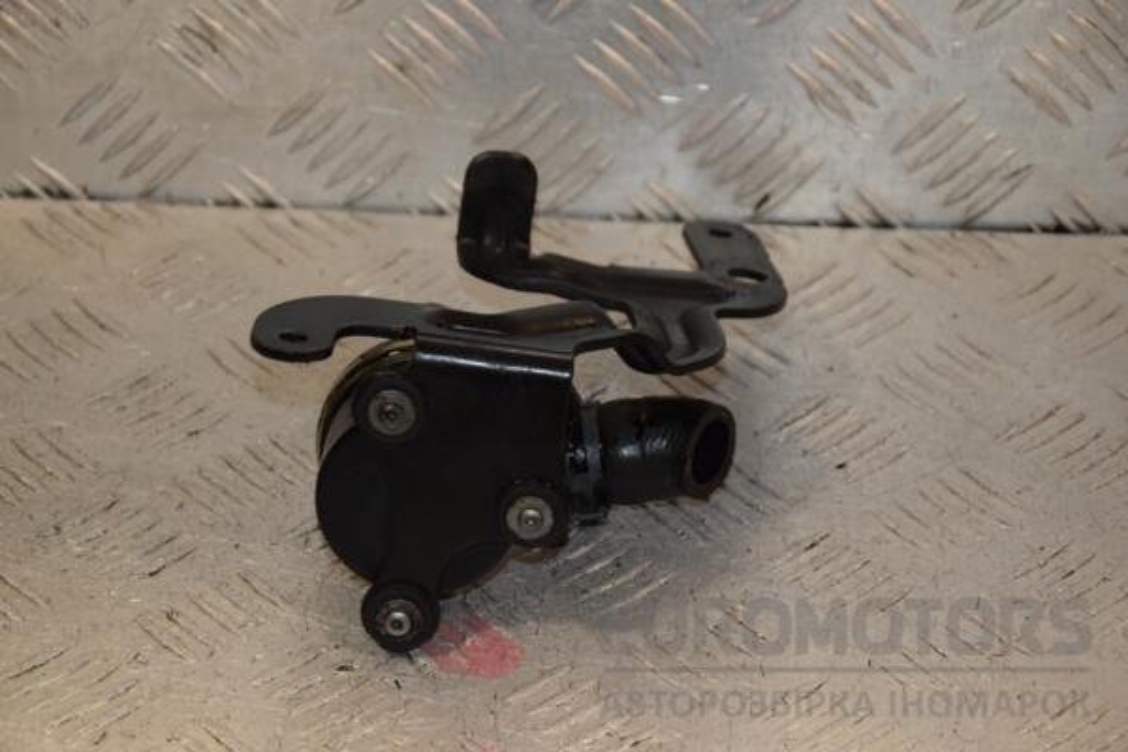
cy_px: 376
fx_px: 3995
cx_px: 564
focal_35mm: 128
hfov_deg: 16.1
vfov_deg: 10.8
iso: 800
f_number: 7.1
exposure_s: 1/200
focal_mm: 85
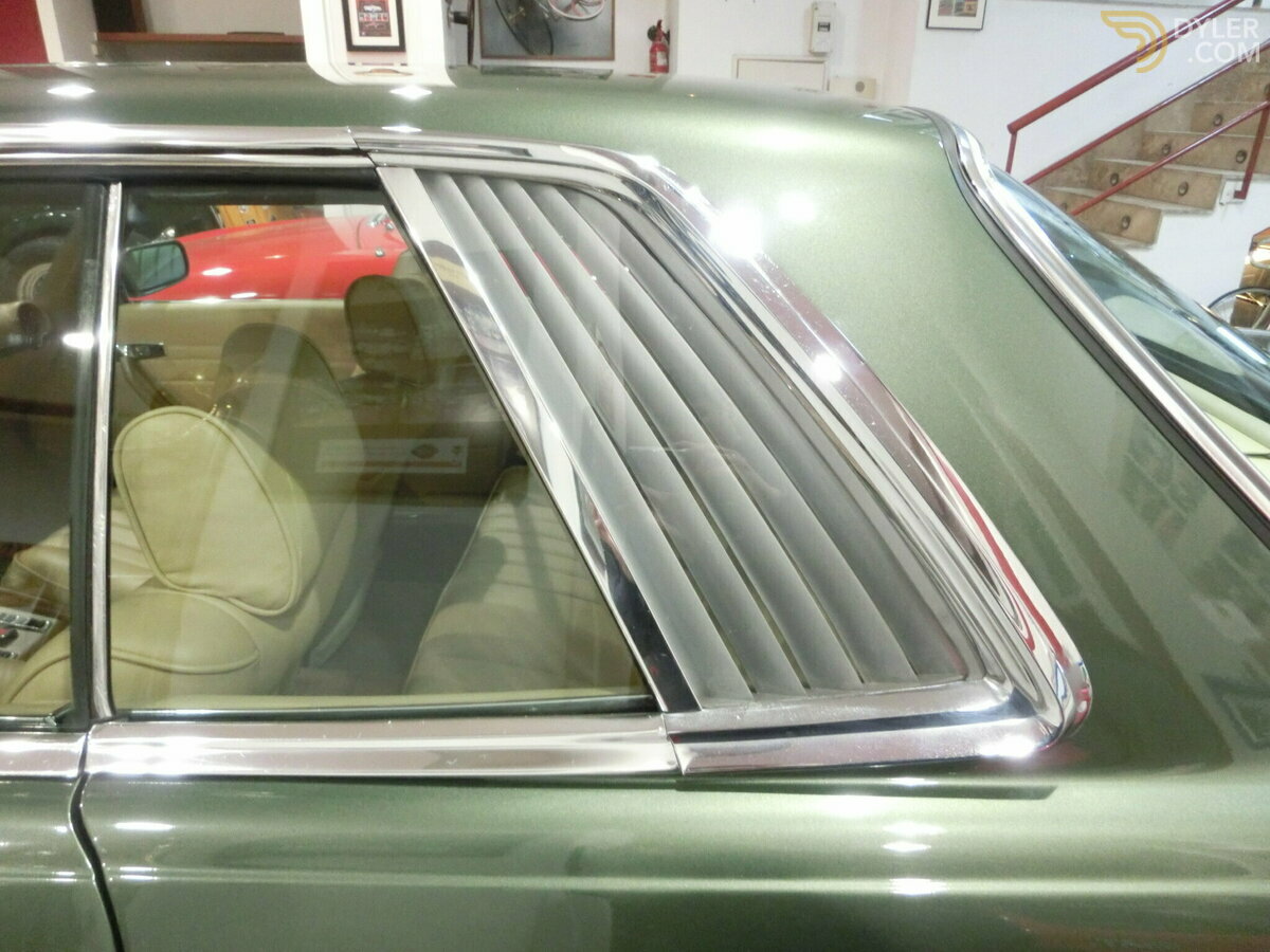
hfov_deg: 71.6
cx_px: 635
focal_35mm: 24
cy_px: 476
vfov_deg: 56.8
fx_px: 881
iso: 800
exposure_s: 1/15
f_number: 3
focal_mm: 4.24
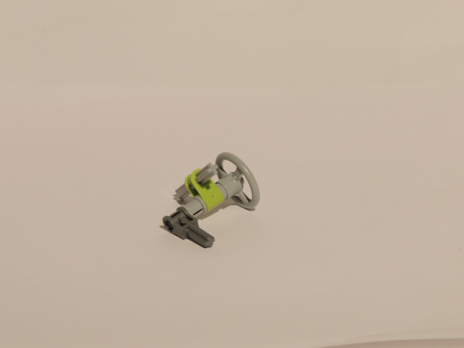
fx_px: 1810
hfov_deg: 14.6
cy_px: 174
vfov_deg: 11.0
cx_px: 232
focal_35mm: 135
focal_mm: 24
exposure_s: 1/2.5
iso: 100
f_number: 6.8
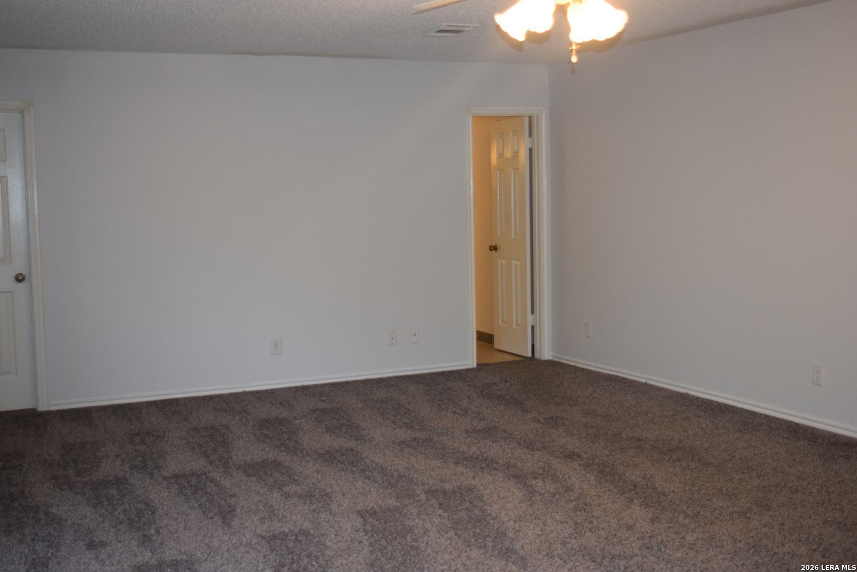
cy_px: 286
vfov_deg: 30.9
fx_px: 1036
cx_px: 428
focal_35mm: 44
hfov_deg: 45.0
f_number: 4.5
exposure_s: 1/80
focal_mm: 29
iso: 800
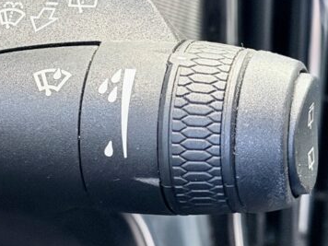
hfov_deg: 14.3
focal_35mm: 138
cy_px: 92
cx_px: 91
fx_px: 1308
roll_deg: -15.2
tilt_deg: -26.4
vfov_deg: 10.7
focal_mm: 6.76
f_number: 1.78
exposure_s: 1/33
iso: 500
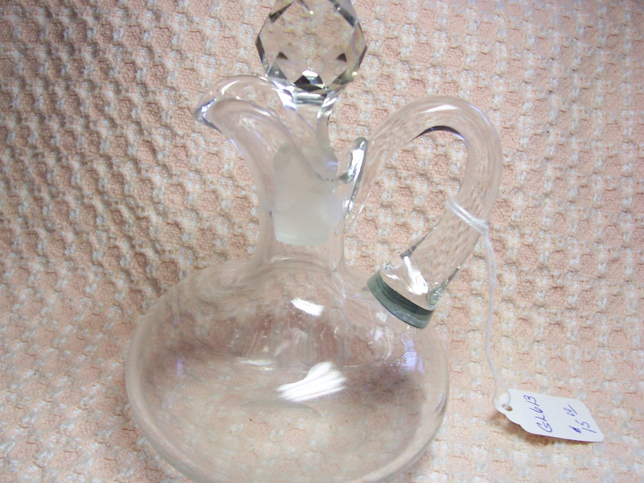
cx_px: 314
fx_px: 707
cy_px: 235
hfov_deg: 49.0
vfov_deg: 37.7
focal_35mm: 38
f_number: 2.8
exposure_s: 1/45
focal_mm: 5.6
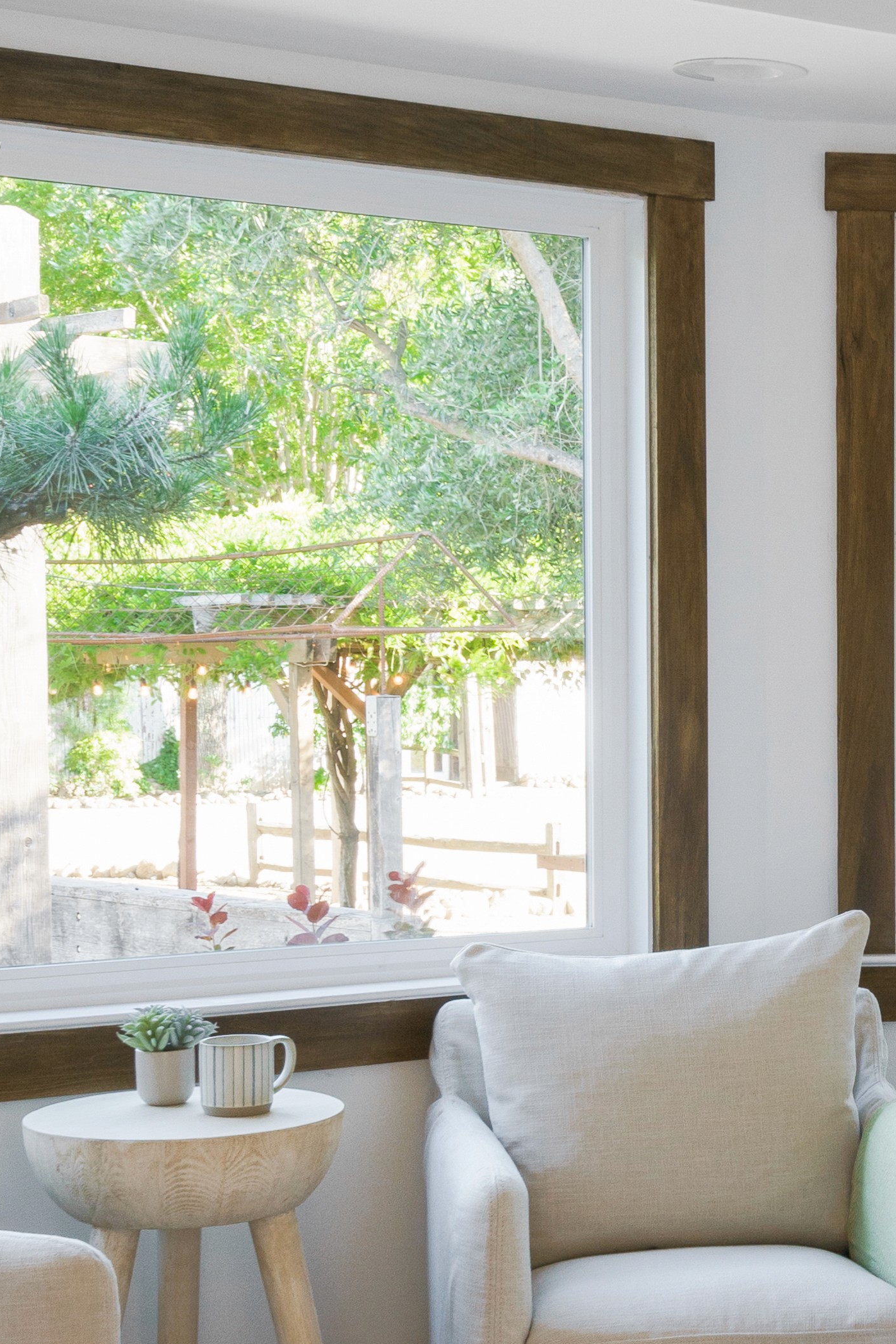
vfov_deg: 24.5
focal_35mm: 83
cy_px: 762
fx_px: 3097
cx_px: 1269
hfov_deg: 15.4
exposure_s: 1/5
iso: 250
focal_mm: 29
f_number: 13
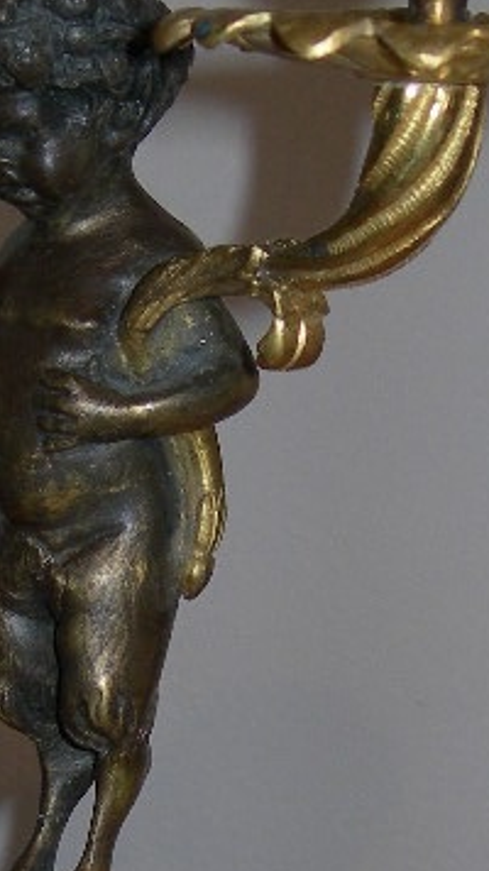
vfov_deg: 17.8
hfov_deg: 10.2
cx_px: 115
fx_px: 2746
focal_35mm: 119
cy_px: 727
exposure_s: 1/60.1
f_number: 2.8
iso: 50
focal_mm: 7.8
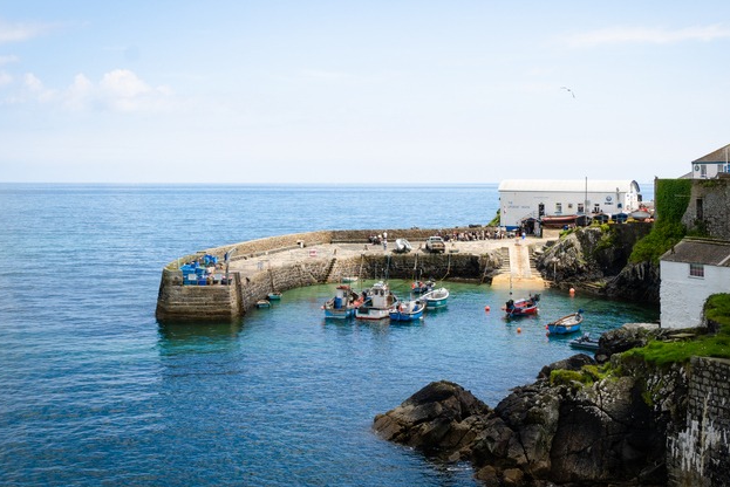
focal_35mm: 37
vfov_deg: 36.4
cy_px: 236
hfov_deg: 52.3
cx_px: 394
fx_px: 742
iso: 100
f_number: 10
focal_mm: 21
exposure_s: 1/200
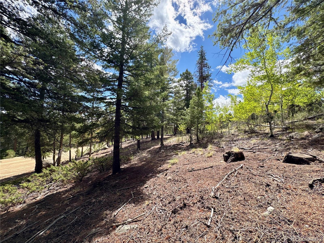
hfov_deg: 102.1
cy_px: 122
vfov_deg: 85.7
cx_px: 162
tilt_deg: +2.9
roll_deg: -2.5
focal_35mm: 14
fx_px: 131
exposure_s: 1/993
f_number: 2.2
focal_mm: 2.22
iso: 64
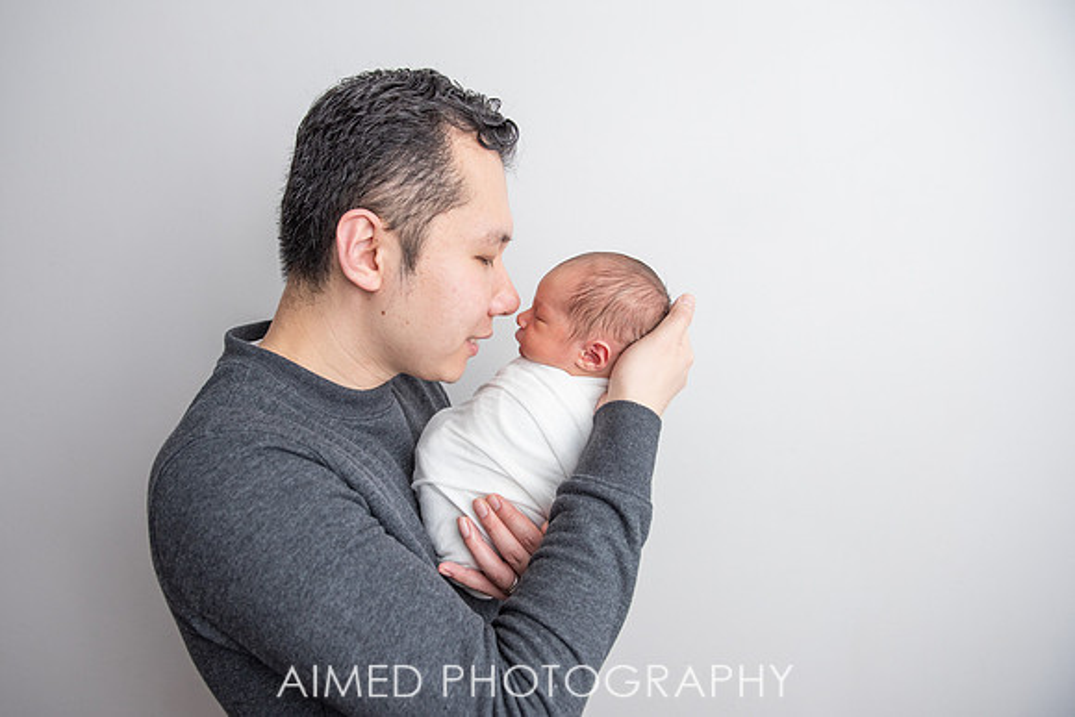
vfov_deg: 49.7
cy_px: 366
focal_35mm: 26
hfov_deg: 69.4
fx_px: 775
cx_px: 494
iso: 320
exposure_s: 1/200
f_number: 3.5
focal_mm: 24
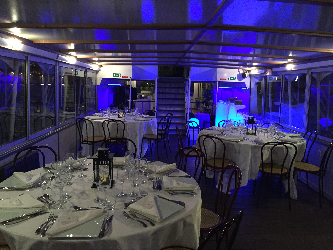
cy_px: 125
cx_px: 166
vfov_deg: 48.2
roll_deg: -2.4
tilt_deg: -8.1
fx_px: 279
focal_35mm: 29
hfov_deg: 61.7
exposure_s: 1/17
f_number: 2.2
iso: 320
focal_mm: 4.15
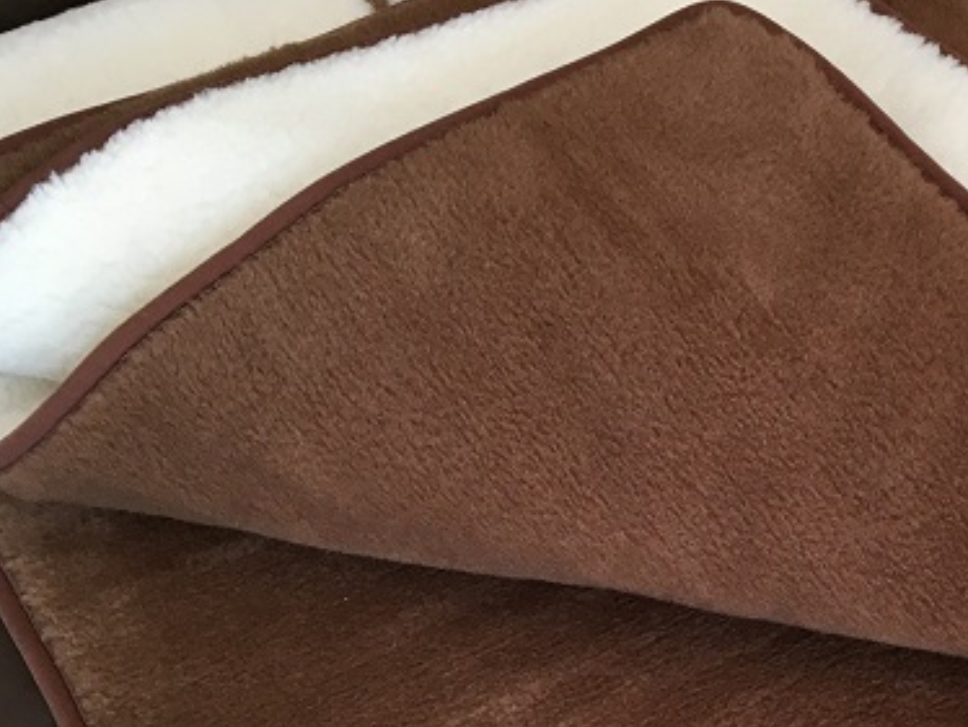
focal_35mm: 62
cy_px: 523
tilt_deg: -50.4
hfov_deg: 30.3
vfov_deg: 23.5
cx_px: 805
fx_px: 1735
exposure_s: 1/30
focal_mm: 4.15
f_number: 2.2
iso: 64
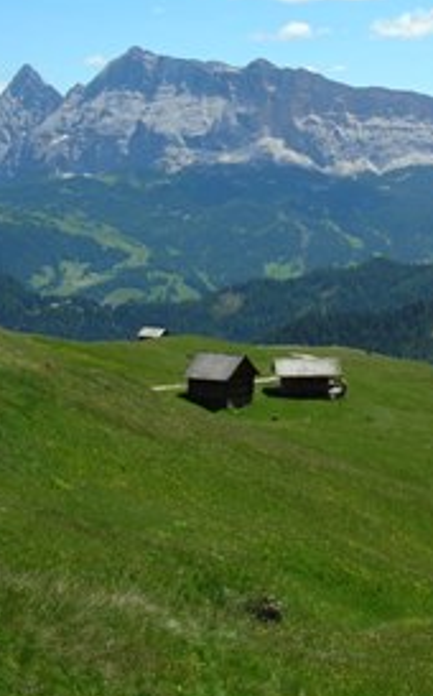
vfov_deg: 23.7
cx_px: 512
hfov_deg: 14.5
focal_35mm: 87
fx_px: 1647
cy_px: 203
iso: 50
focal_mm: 5.8
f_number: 2.8
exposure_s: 1/1176
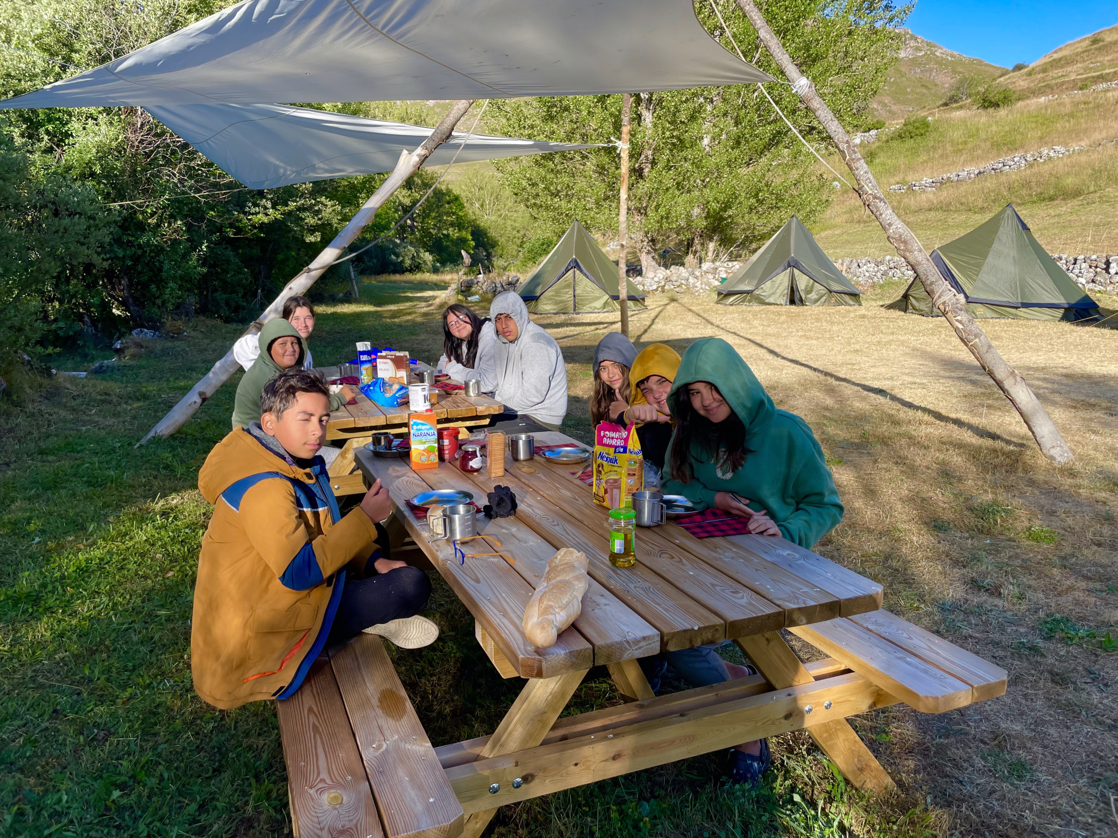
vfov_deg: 53.1
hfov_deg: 67.3
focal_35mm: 26
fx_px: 840
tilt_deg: -12.0
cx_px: 559
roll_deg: -1.1
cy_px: 419
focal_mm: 4.2
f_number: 1.6
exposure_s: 1/888
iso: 32
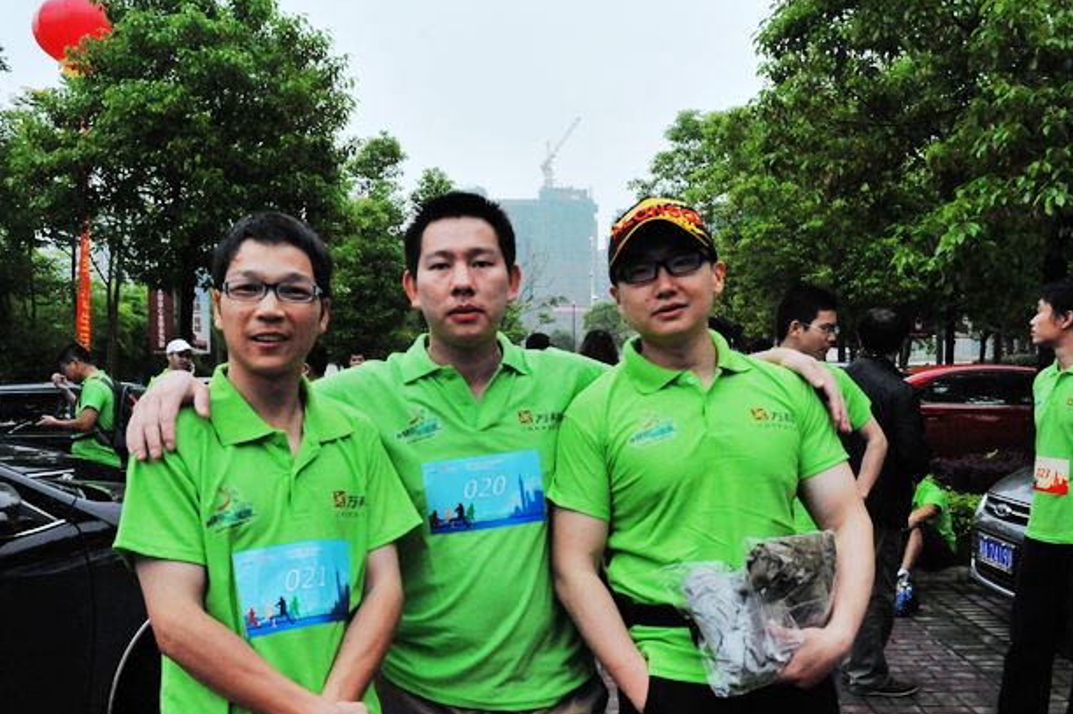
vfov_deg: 36.7
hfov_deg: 53.1
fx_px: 1072
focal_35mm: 36
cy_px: 411
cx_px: 498
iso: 6400
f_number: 9
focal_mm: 29
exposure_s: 1/2500
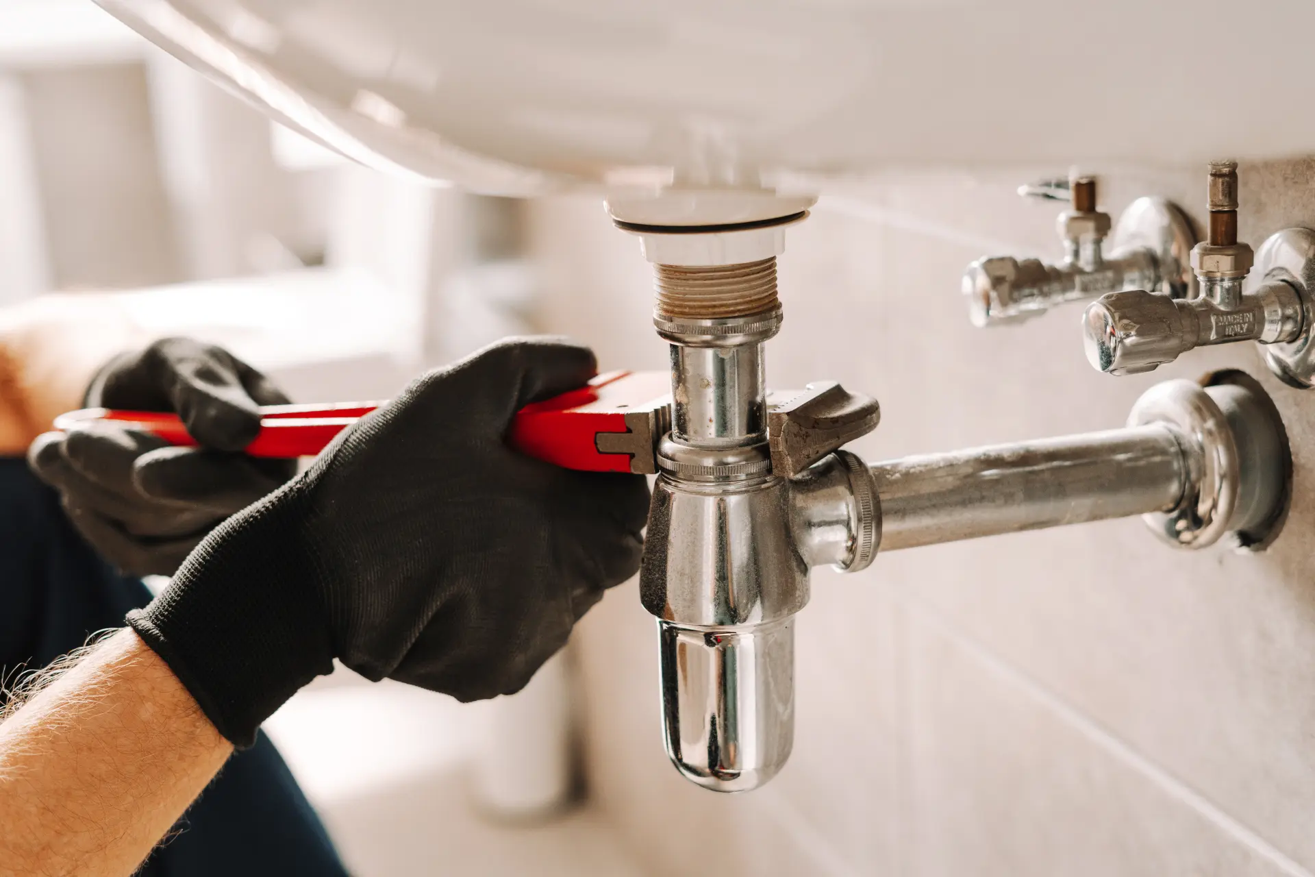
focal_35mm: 50
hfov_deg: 39.6
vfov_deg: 27.0
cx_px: 658
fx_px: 1826
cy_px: 438
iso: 500
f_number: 2.8
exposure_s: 1/500
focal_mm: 50
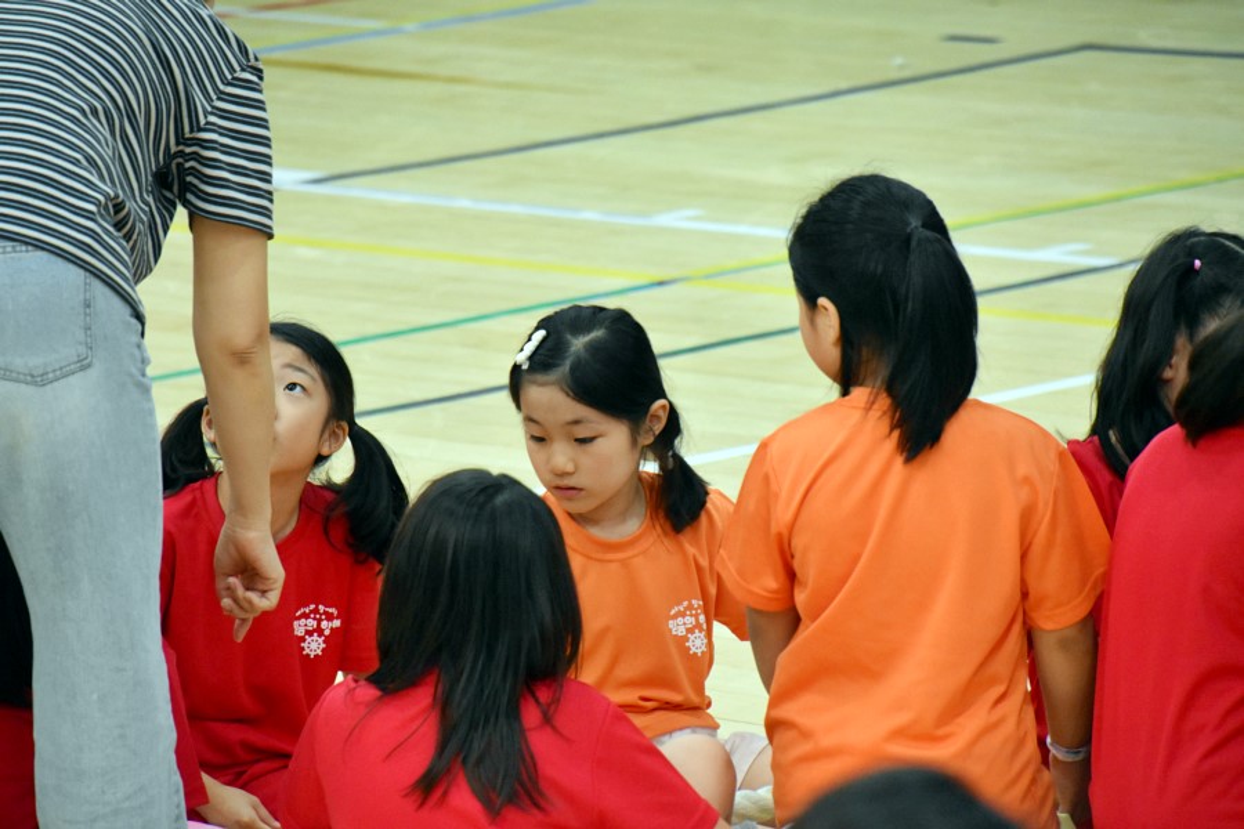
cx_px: 622
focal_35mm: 300
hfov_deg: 6.9
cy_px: 414
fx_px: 10366
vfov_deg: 4.6
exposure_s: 1/125
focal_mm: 200
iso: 3200
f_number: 6.3
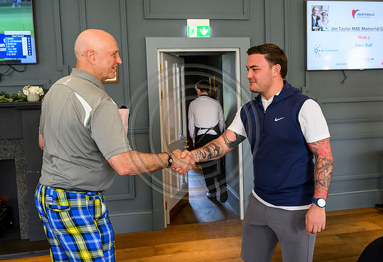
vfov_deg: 39.2
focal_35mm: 34
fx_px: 367
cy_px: 118
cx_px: 217
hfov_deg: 55.0
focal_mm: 30.5
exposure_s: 1/400
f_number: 4.5
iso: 5000
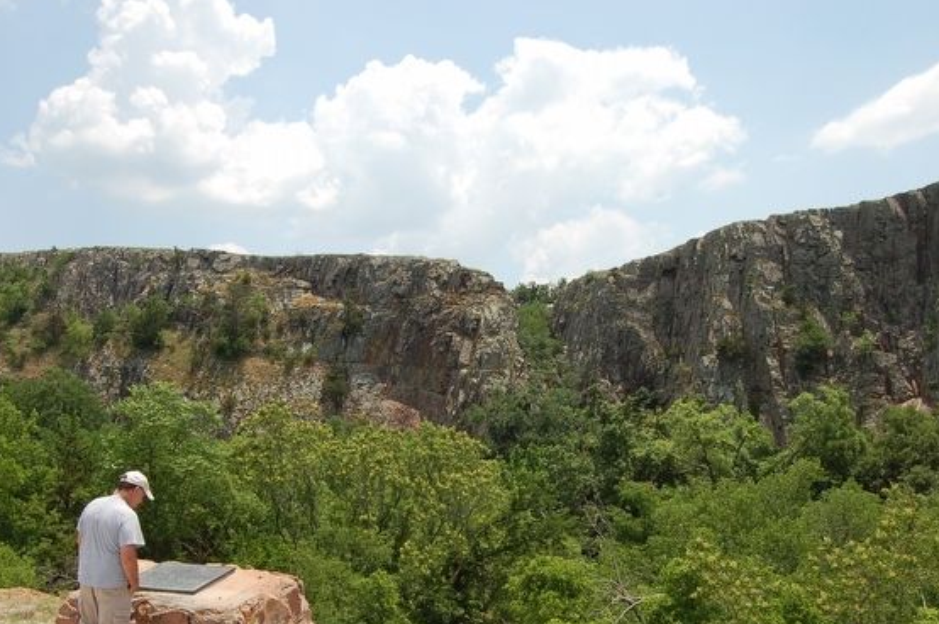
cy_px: 410
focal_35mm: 39
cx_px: 454
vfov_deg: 33.9
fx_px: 1016
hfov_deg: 49.6
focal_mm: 18
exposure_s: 1/320
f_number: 9
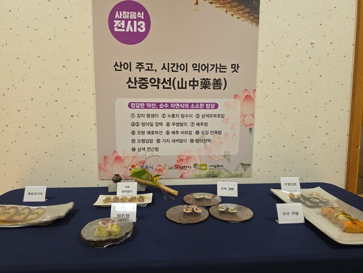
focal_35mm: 23
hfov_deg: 73.9
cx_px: 182
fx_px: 241
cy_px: 136
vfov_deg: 58.9
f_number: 1.4
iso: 125
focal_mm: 6.5
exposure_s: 1/120
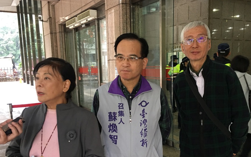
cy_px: 102
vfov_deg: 35.0
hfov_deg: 53.9
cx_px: 136
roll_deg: +1.6
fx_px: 246
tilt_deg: -7.3
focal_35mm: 36
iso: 64
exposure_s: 1/15
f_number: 2.2
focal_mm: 4.15
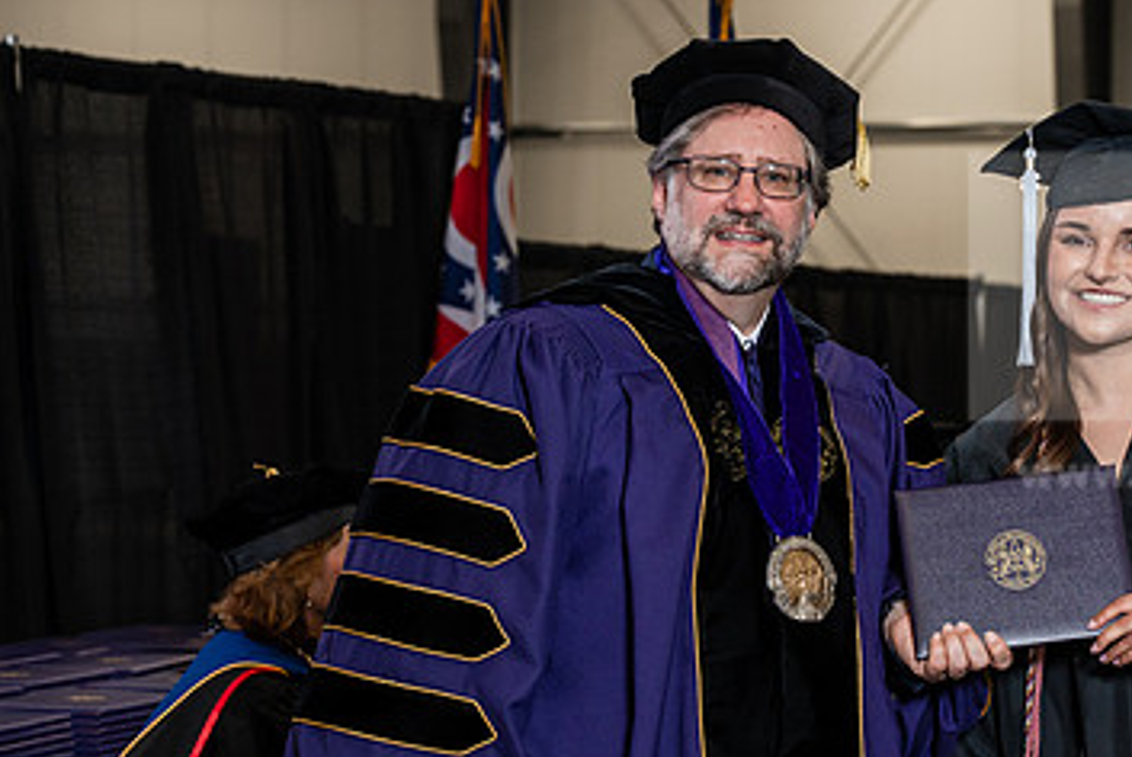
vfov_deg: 11.9
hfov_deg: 17.7
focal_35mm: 115
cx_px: 872
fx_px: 3619
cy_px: 540
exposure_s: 1/200
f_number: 5
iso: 1250
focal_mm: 70
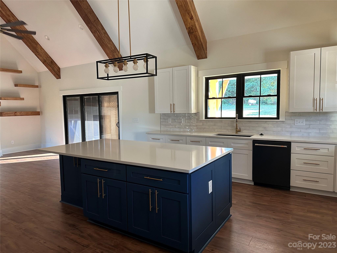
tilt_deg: -4.6
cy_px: 126
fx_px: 234
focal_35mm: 24
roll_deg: +1.0
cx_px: 168
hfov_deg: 71.6
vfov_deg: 56.8
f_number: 1.78
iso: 250
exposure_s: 1/77
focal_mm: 6.86
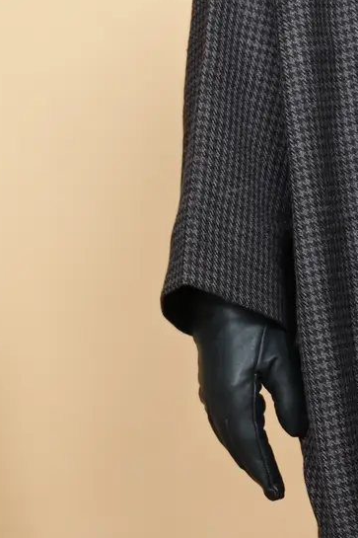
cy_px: 211
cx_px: 383
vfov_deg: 10.7
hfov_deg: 7.1
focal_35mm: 192
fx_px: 2866
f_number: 2.8
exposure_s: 1/200
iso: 100
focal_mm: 41
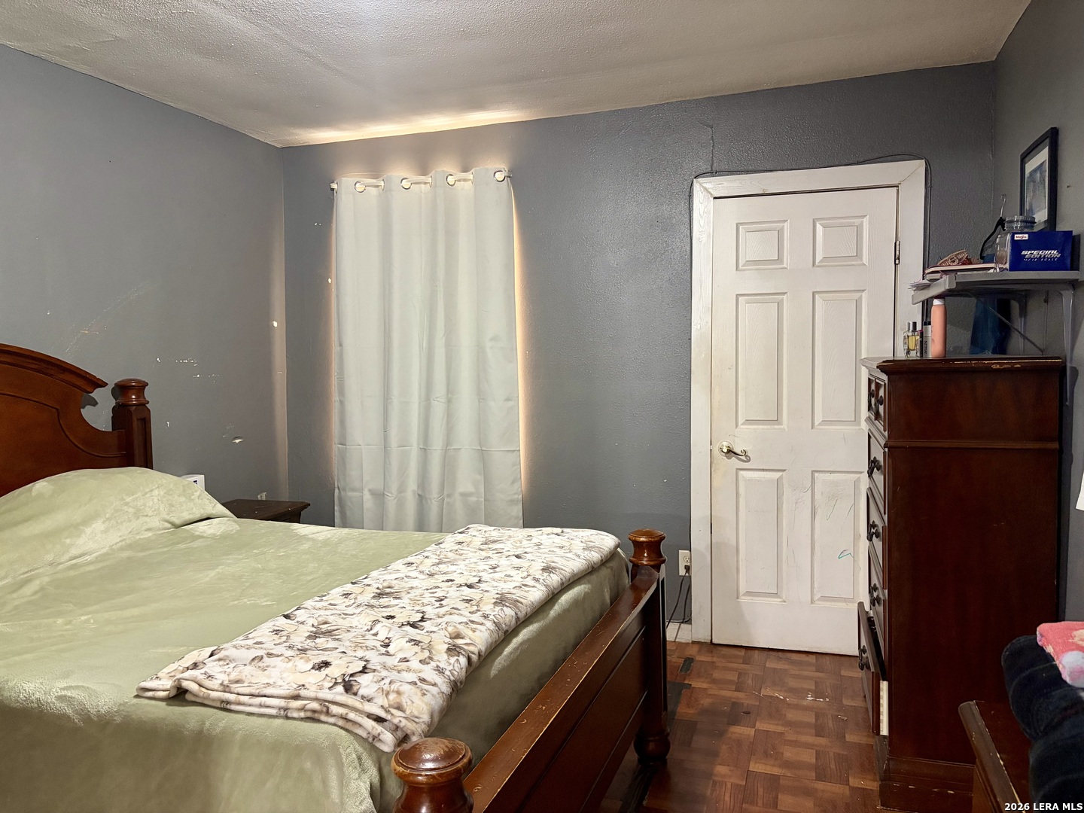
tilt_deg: -3.7
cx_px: 542
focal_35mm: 26
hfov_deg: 67.3
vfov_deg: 53.1
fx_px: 814
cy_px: 406
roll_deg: +1.5
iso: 400
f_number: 1.6
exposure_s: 1/40
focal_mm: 5.96
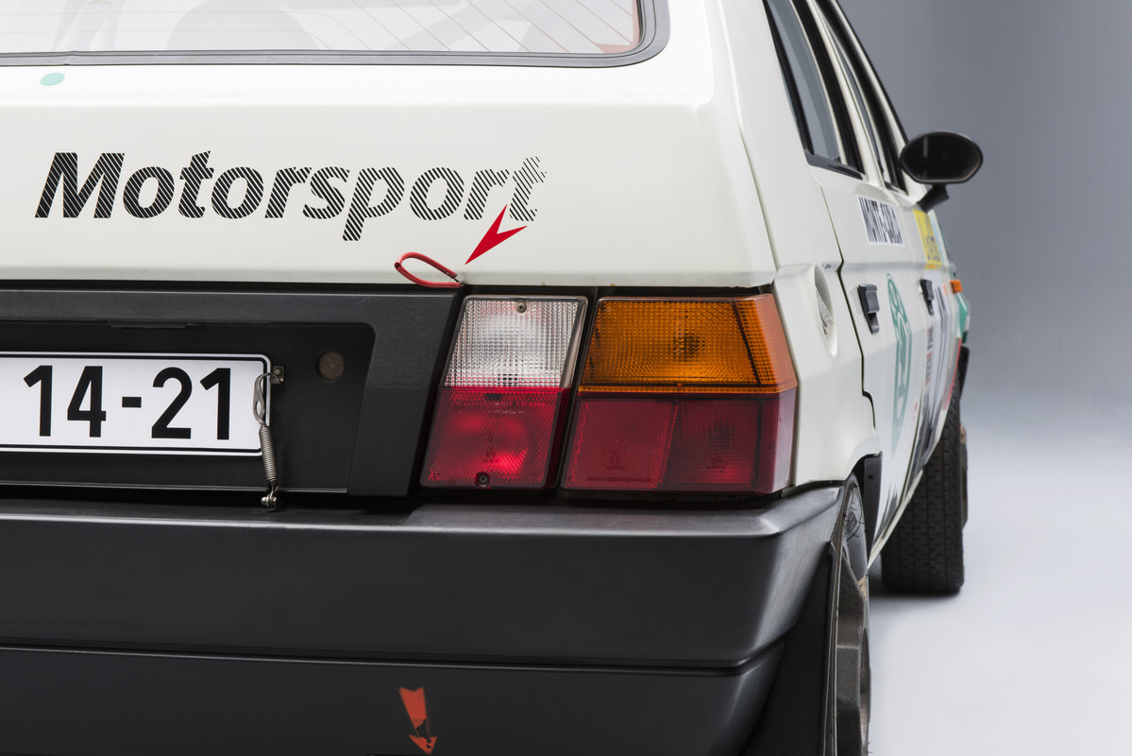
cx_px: 566
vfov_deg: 19.5
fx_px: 2202
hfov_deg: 28.8
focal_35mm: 70
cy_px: 378
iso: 100
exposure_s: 2.5
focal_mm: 70
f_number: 14
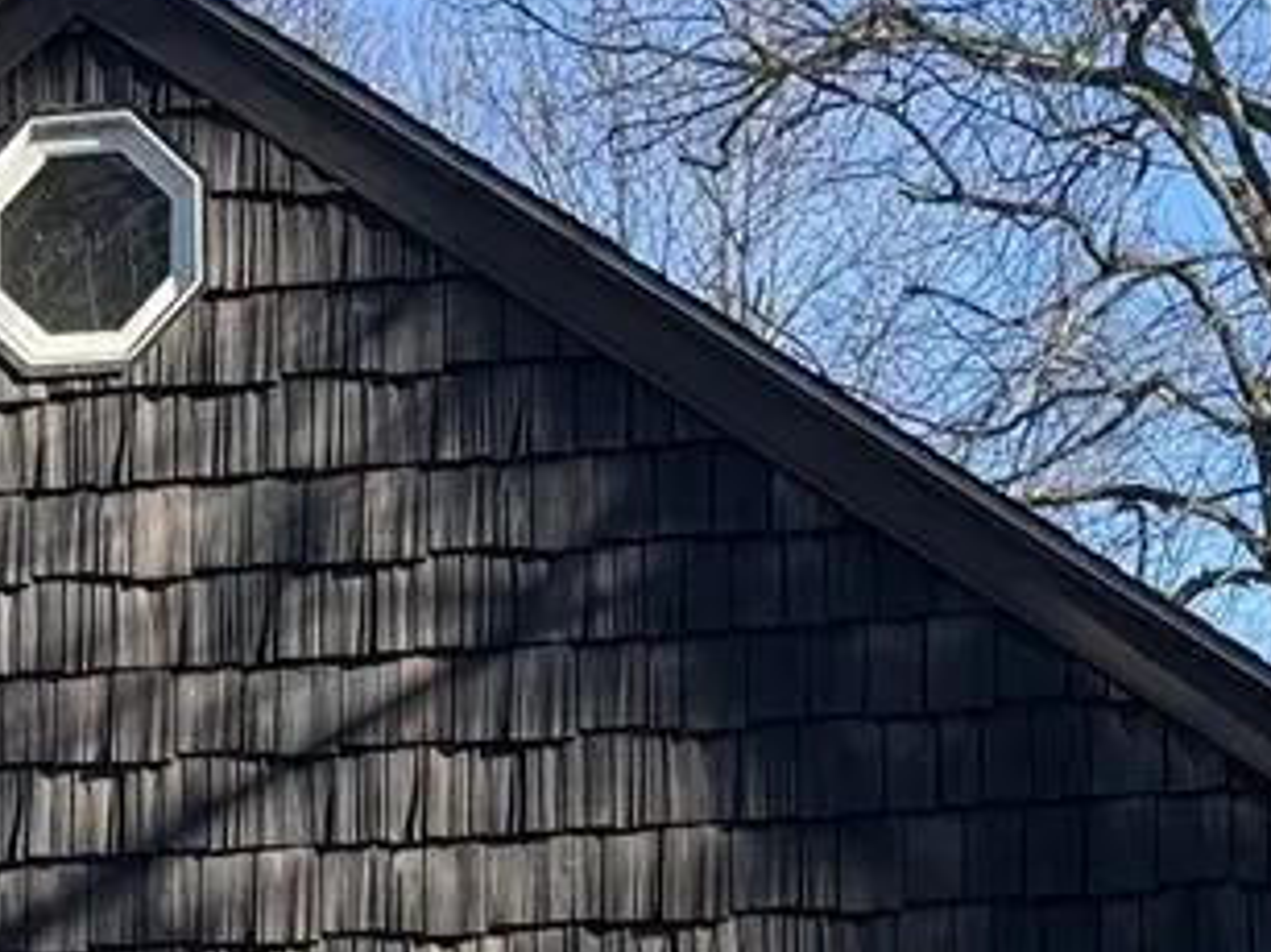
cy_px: 1391
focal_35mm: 160
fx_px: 5872
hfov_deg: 12.3
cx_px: 298
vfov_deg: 9.1
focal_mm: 6.76
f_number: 1.78
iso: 64
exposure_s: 1/854
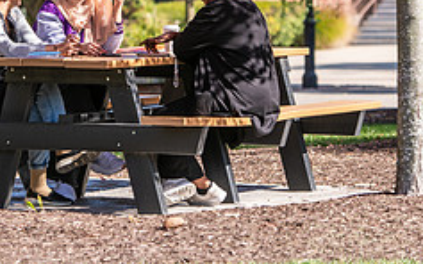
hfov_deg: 7.0
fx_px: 3458
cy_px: -49
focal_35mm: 300
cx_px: 61
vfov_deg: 4.4
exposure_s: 1/500
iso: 160
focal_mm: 120
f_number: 4
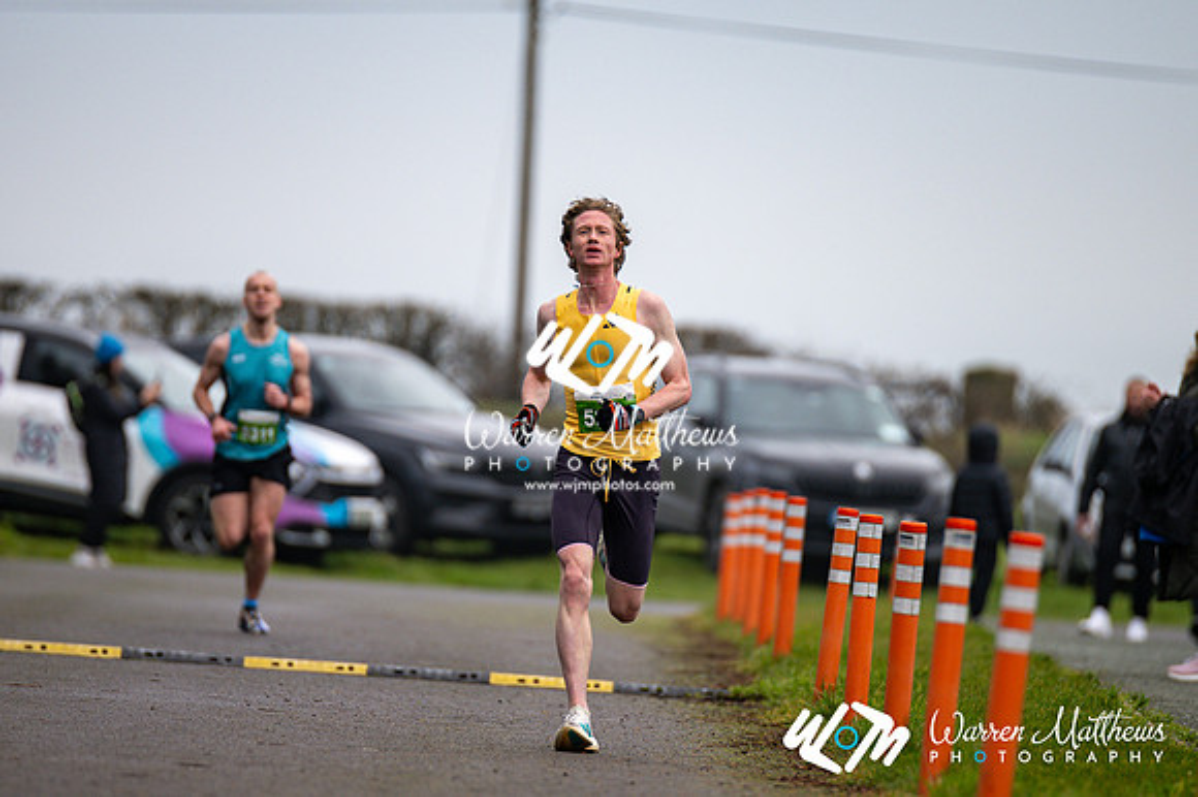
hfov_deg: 4.6
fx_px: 14966
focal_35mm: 450
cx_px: 599
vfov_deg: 3.1
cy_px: 398
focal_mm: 300
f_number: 2.8
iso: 220
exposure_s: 1/1600
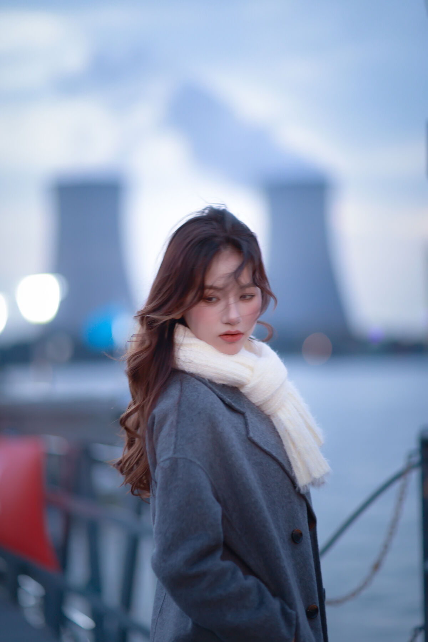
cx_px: 214
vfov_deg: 24.2
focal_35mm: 84
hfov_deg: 16.3
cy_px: 321
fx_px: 1498
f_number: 1.2
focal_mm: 85
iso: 1000
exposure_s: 1/100
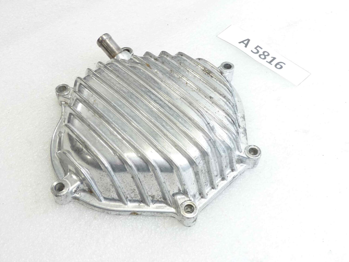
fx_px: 383
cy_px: 131
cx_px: 174
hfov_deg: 49.0
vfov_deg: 37.7
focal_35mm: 38
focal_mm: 4.4
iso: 80
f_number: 3.3
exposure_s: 1/10
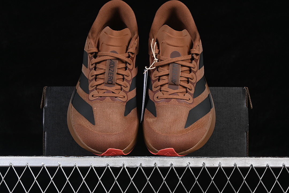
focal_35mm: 75
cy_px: 96
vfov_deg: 18.2
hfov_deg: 27.0
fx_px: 602
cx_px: 144
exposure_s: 1/60
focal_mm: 50
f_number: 6.3
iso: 160
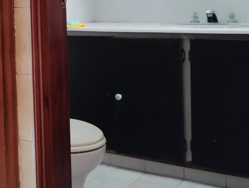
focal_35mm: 64
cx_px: -7
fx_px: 461
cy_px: 27
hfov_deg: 28.2
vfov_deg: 22.5
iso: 1875
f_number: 1.8
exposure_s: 1/20
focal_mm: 4.27
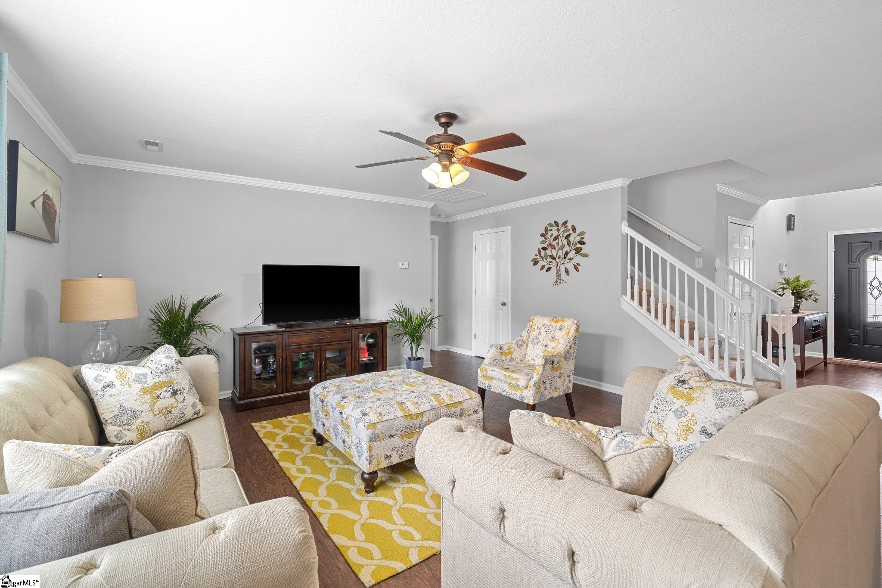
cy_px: 294
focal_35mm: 15
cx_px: 441
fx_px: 367
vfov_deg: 77.3
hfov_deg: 100.4
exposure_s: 1
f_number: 8
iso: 320
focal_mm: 15
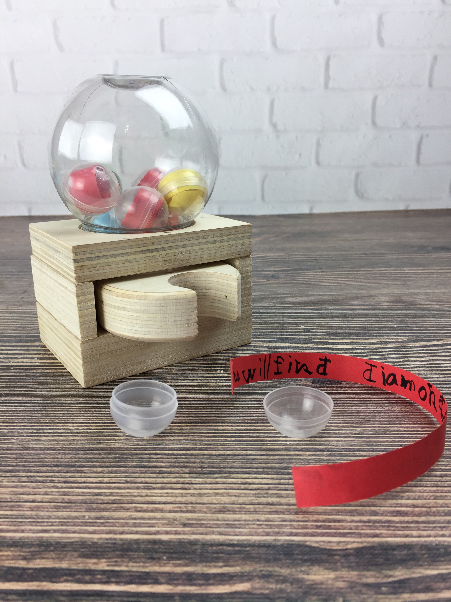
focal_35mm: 29
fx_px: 504
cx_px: 226
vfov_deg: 61.7
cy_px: 301
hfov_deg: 48.2
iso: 40
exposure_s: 1/120
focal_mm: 4.15
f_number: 2.2
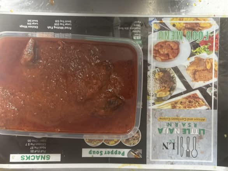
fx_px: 316
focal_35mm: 48
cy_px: 86
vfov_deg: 30.3
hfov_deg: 39.6
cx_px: 114
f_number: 1.78
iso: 400
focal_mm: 6.86
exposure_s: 1/30
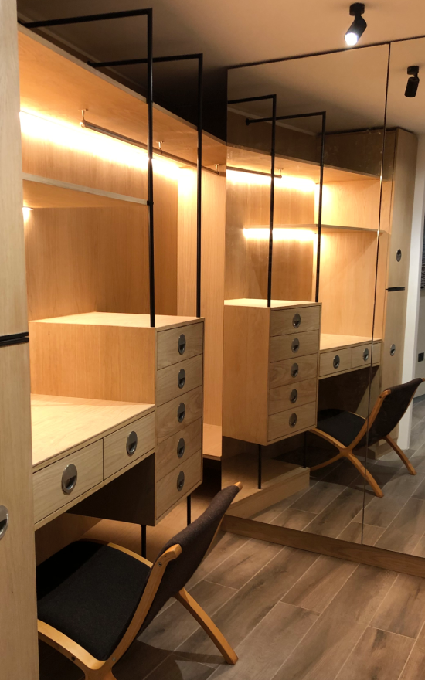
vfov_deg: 53.9
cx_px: 168
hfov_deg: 35.2
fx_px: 667
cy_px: 384
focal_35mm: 36
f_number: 1.8
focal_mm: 4
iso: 40
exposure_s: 1/17
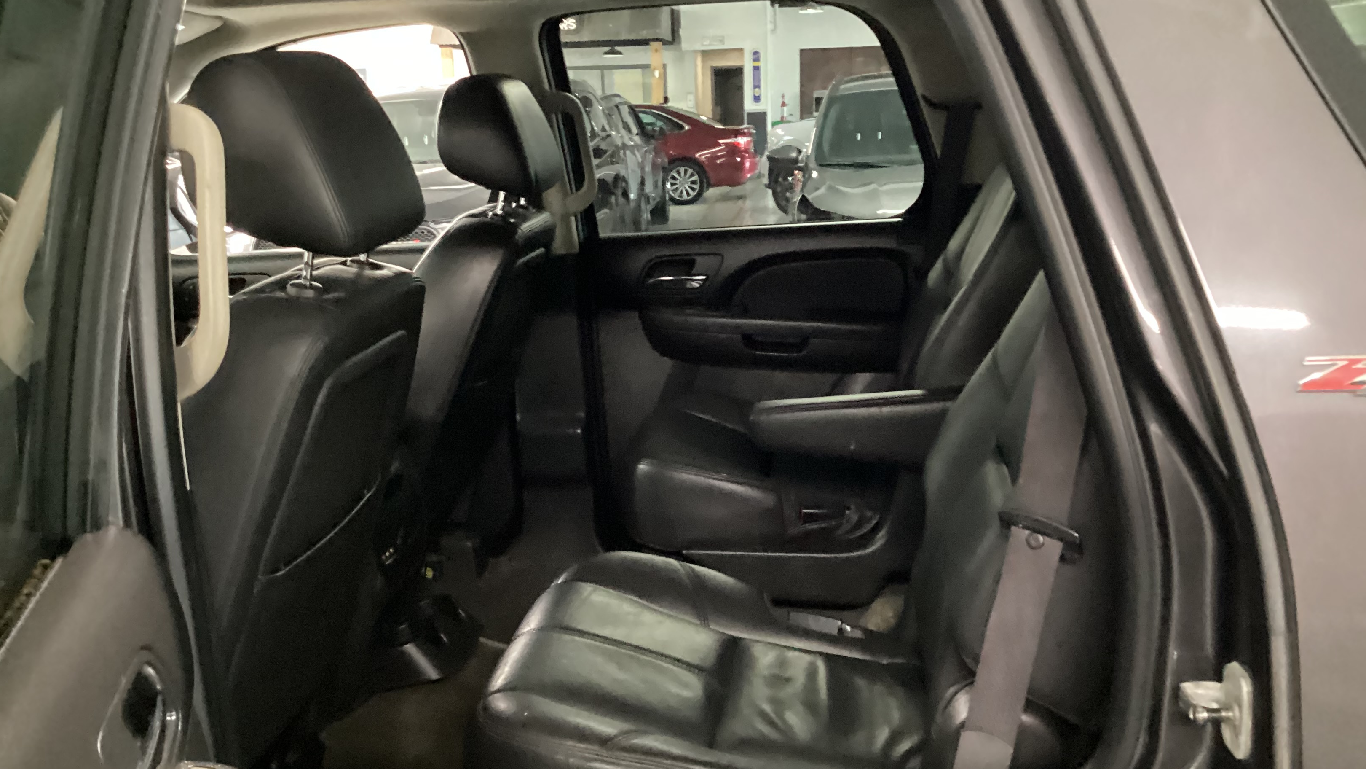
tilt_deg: -14.7
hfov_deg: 58.0
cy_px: 393
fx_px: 1232
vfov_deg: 34.7
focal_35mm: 34
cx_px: 683
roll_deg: +1.8
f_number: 2.4
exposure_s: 1/15
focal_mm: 3.3
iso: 640
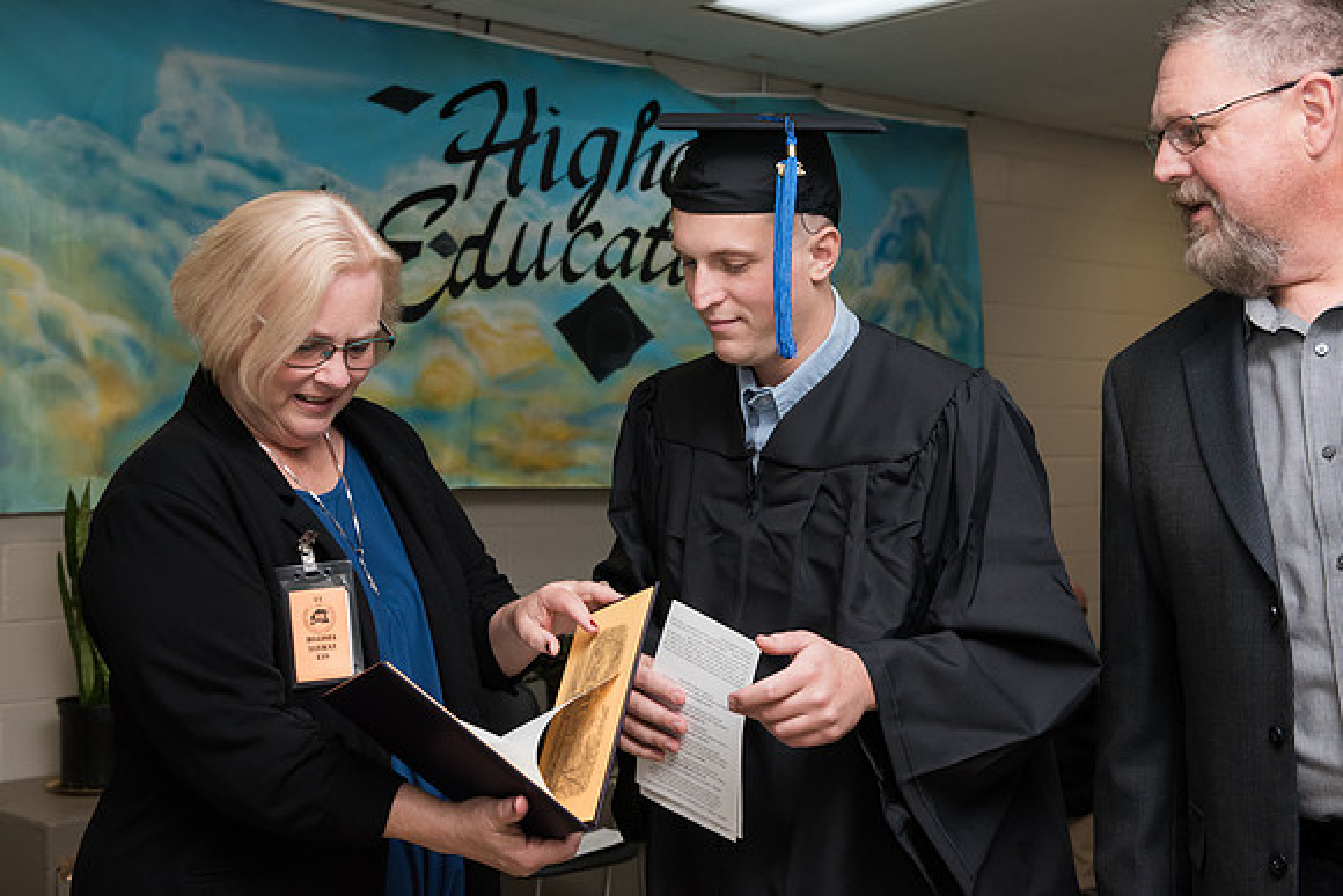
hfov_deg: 38.2
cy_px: 448
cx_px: 672
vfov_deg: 26.0
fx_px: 1940
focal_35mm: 52
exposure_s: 1/200
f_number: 7.1
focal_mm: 52
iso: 1600
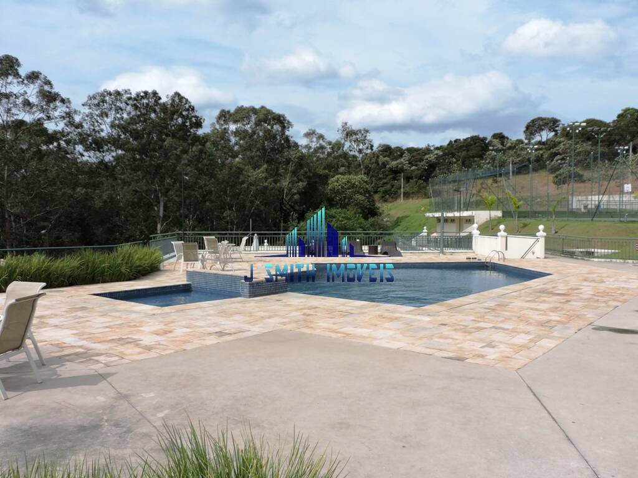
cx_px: 319
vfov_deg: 46.8
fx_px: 553
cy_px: 239
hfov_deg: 60.0
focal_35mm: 30
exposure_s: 1/1250
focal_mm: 5.4
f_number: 3.9
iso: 100
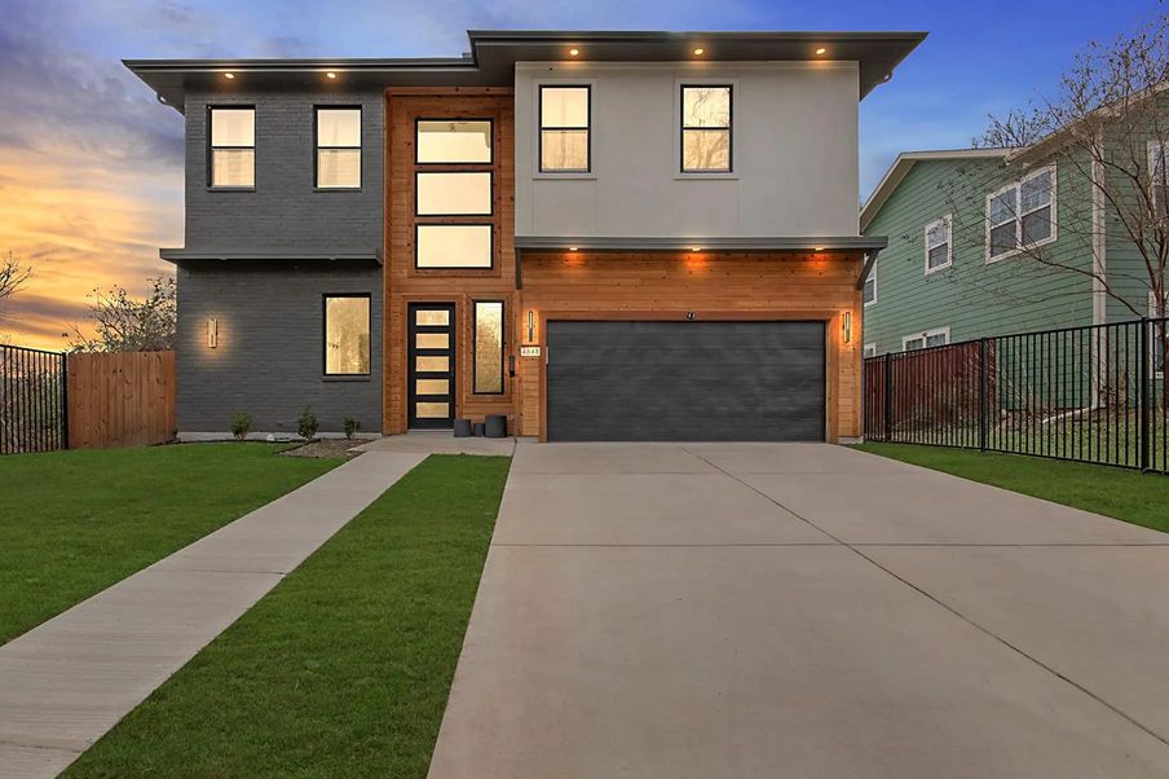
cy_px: 421
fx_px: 552
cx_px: 537
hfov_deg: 93.1
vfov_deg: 70.3
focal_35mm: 17
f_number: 11
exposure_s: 1/80
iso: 100
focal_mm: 10
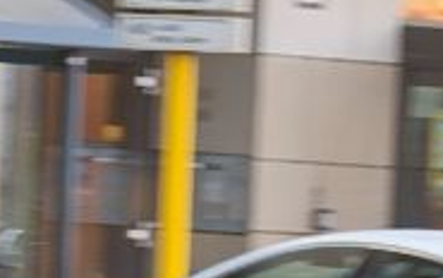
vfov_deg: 2.2
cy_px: 600
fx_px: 7178
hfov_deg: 3.5
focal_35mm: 594
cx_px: 395
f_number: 4.5
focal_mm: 90
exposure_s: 1/200
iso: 200
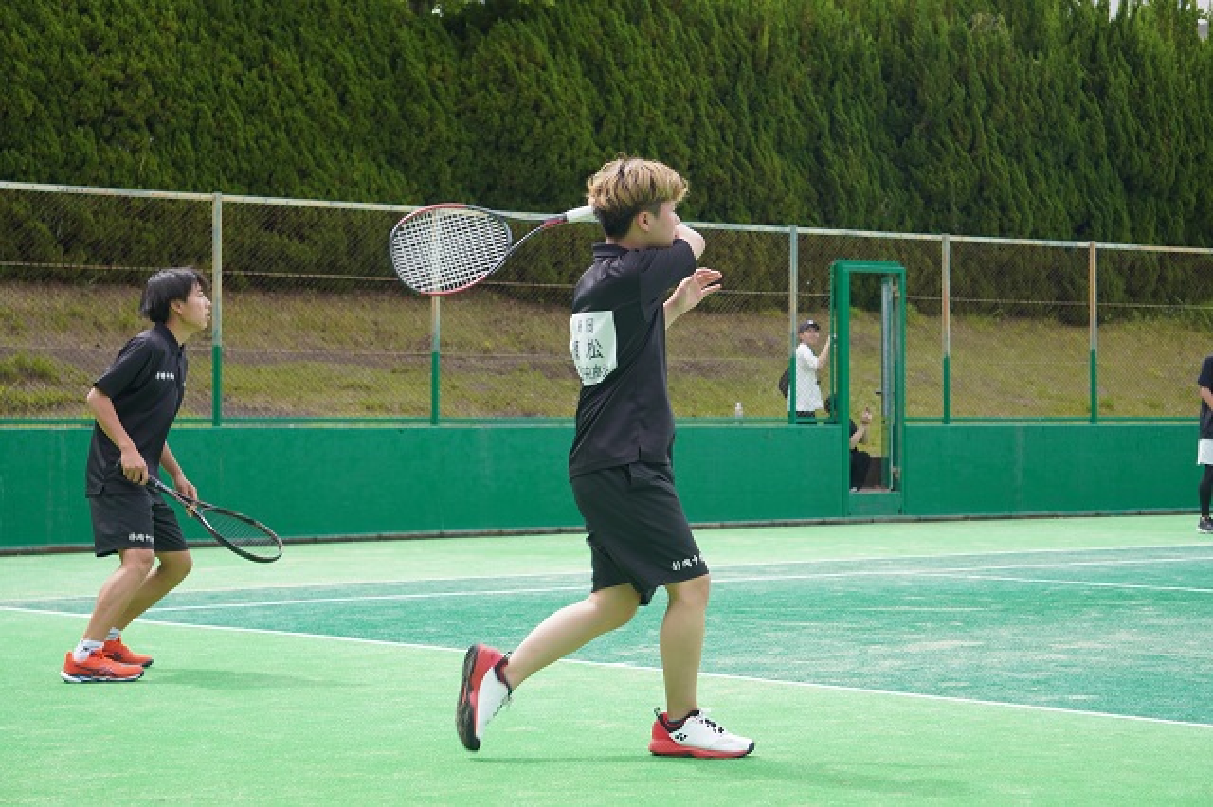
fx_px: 2778
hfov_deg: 24.6
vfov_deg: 16.5
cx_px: 606
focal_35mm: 82
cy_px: 404
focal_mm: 55
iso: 100
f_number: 4.5
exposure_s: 1/320
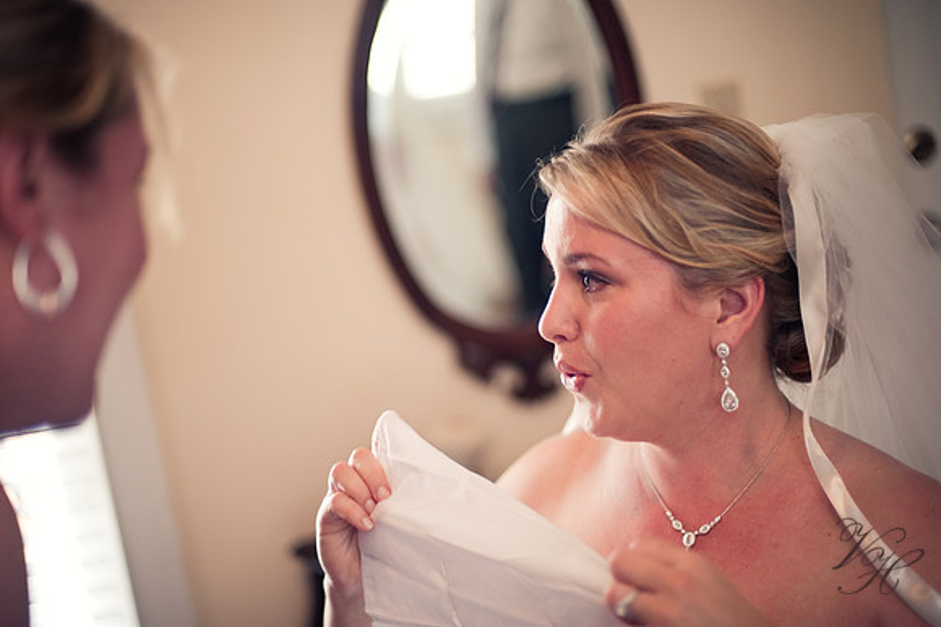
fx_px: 1306
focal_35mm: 50
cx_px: 470
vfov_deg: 27.0
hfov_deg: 39.6
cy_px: 314
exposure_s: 1/100
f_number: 1.4
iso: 400
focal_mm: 50
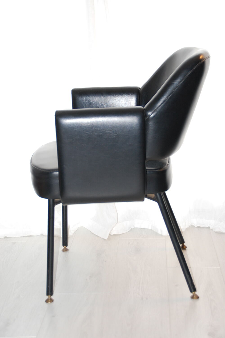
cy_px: 169
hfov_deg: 21.5
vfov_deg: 31.9
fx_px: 592
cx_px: 112
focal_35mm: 63
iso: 400
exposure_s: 1/60
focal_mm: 42
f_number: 4.5
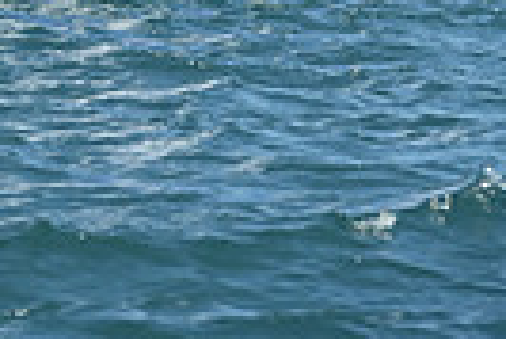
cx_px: -146
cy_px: -750
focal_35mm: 546
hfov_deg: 3.8
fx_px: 7683
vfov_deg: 2.5
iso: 320
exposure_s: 1/1000
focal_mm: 125
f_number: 5.6
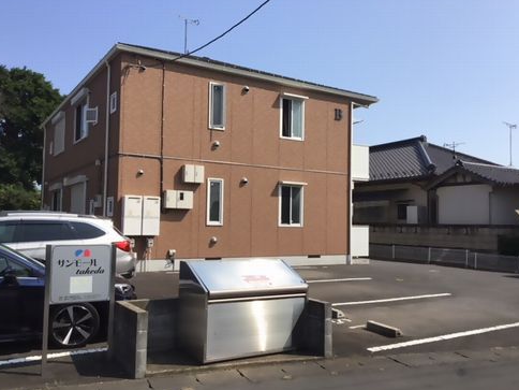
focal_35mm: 32
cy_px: 193
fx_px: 480
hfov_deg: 56.8
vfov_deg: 44.2
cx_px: 260
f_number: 2.4
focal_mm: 3.3
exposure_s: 1/1597
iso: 25
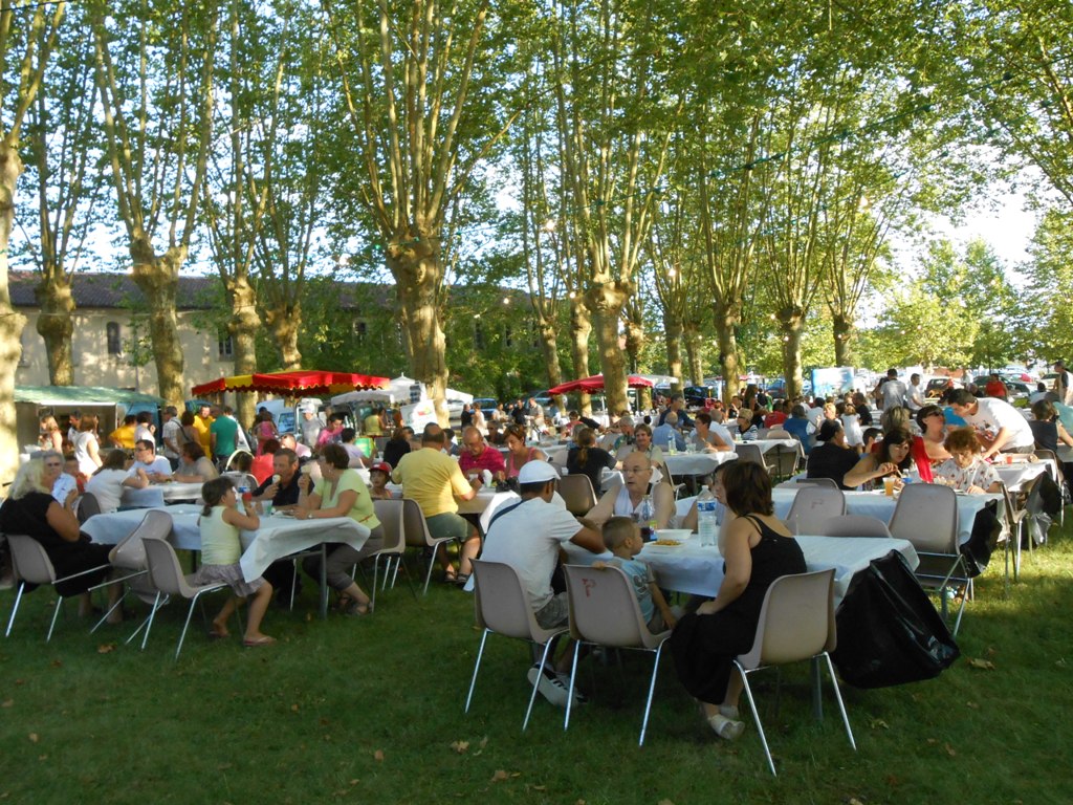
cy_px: 402
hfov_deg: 54.0
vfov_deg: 41.8
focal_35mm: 34
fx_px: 1054
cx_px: 536
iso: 320
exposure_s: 1/250
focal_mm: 6
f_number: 3.9
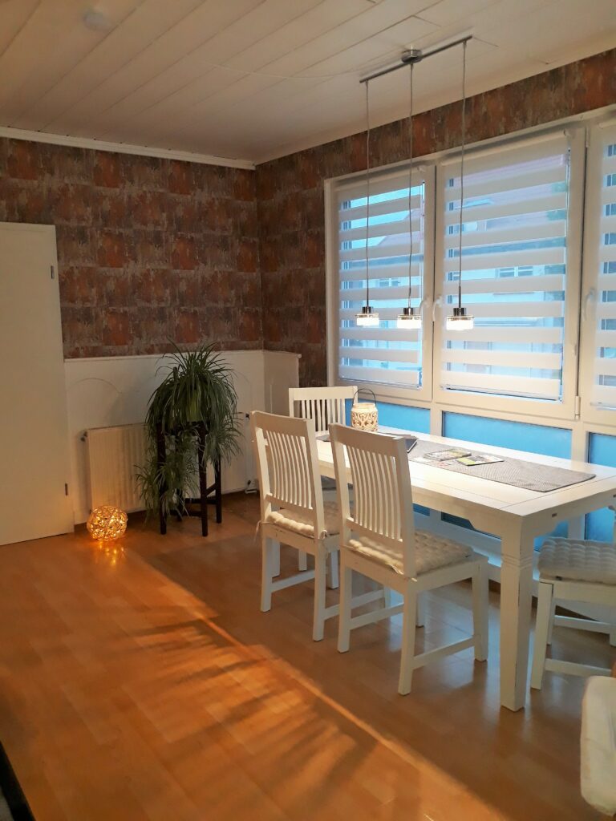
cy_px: 410
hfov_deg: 51.4
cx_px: 308
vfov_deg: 65.3
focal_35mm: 27
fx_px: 641
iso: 160
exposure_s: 1/50
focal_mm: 3.71
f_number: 1.7
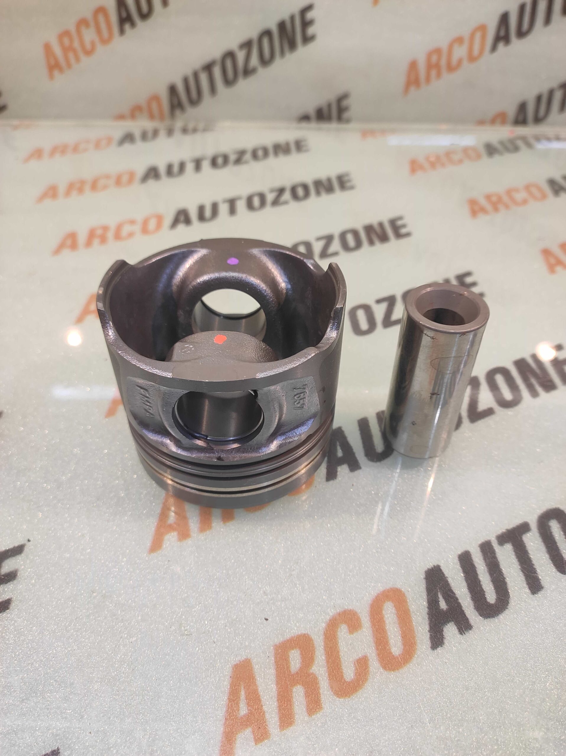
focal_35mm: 17
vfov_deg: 91.1
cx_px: 283
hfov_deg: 74.7
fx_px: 371
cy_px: 378
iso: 202
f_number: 1.79
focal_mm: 4.74
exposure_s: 1/33
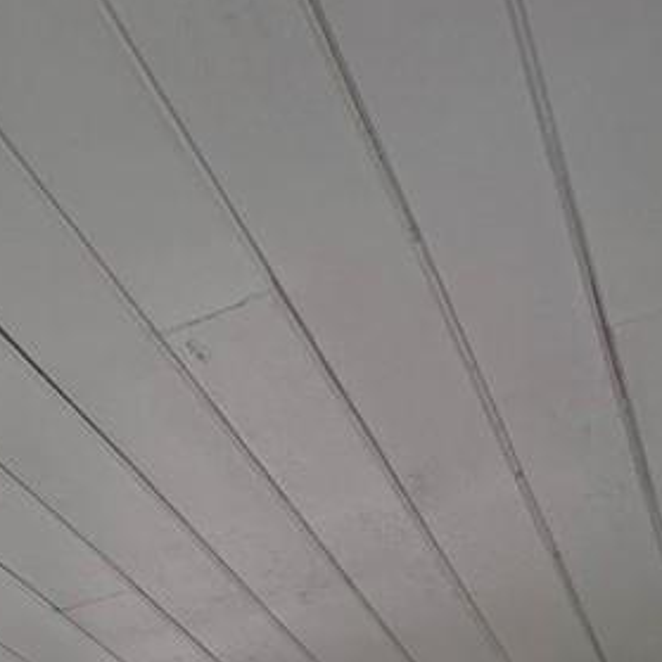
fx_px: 1536
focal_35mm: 71
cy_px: 1329
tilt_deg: -1.8
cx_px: -719
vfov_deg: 17.4
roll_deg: +1.2
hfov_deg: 16.9
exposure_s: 1/180
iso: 40
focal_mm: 2.22
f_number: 2.2
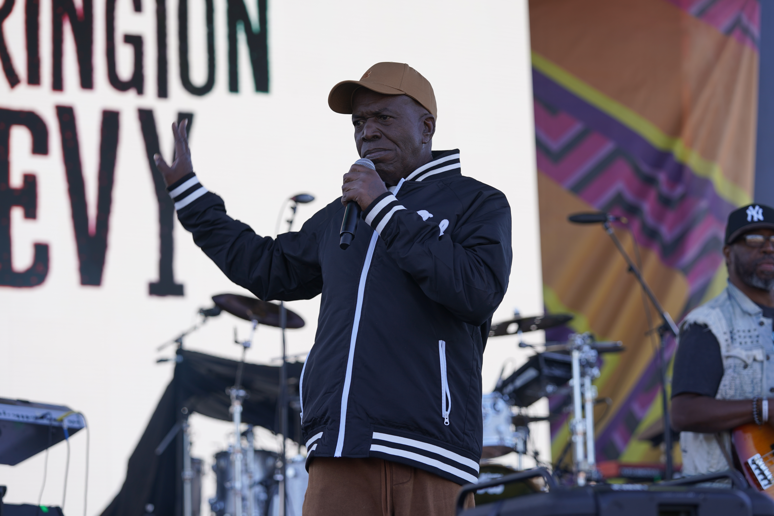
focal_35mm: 110
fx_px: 2365
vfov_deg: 12.5
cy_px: 258
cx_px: 387
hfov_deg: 18.6
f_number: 4
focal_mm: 110
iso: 100
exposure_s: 1/200
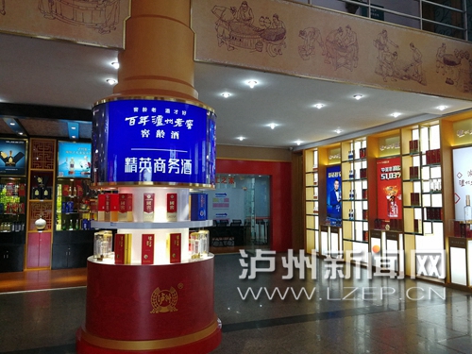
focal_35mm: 27
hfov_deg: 65.3
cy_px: 177
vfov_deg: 51.4
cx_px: 236
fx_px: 368
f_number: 2.2
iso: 200
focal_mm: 3.95
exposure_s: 1/100
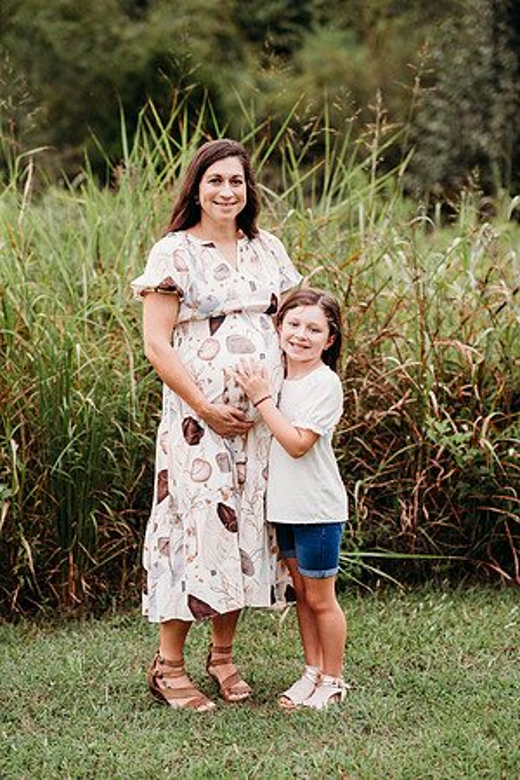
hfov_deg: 16.1
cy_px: 390
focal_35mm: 85
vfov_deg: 23.9
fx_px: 1842
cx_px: 260
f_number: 2.5
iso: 320
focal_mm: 85
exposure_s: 1/200
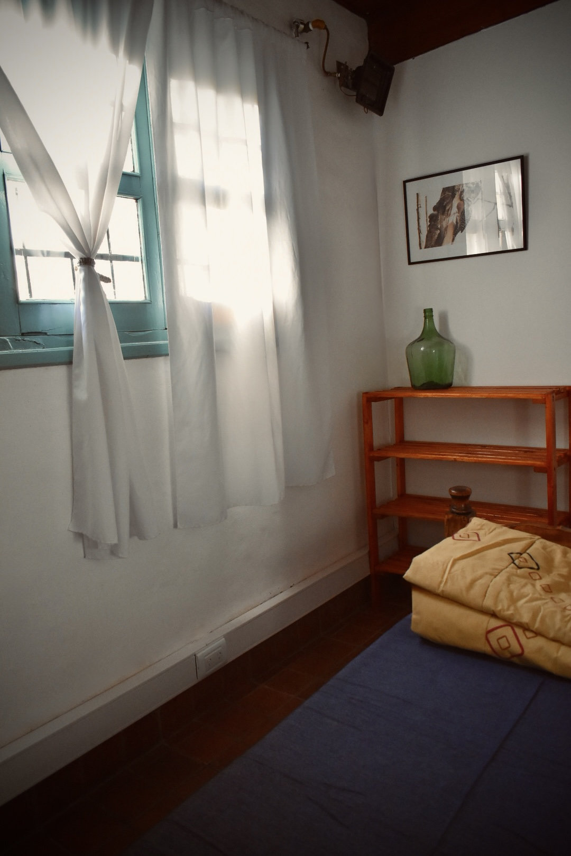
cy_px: 428
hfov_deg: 47.9
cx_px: 286
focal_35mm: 27
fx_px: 642
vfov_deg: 67.4
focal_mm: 18
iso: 2500
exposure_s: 1/125
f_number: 4
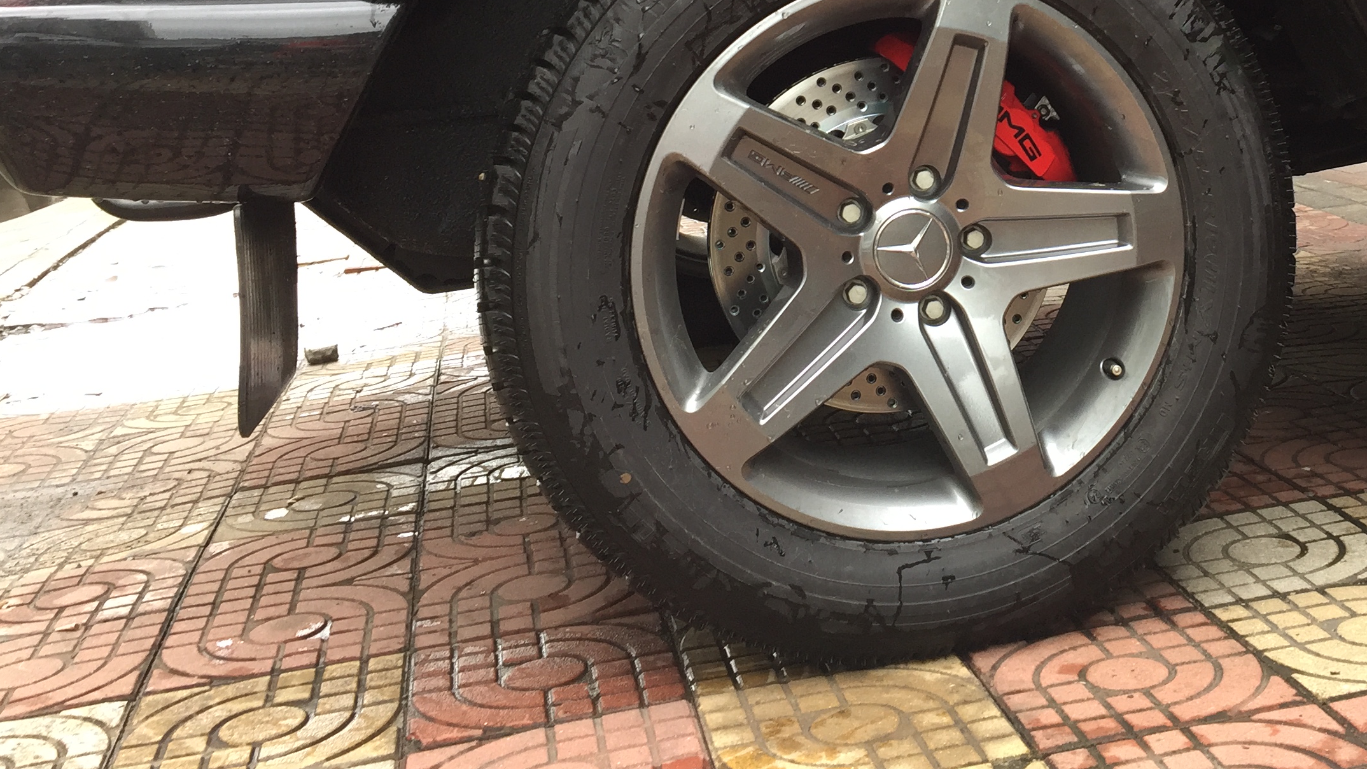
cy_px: 16
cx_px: 1000
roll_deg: +2.7
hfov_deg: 41.8
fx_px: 1740
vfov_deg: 23.9
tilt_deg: -0.7
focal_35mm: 48
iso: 50
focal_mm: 4.15
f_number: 2.2
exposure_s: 1/100
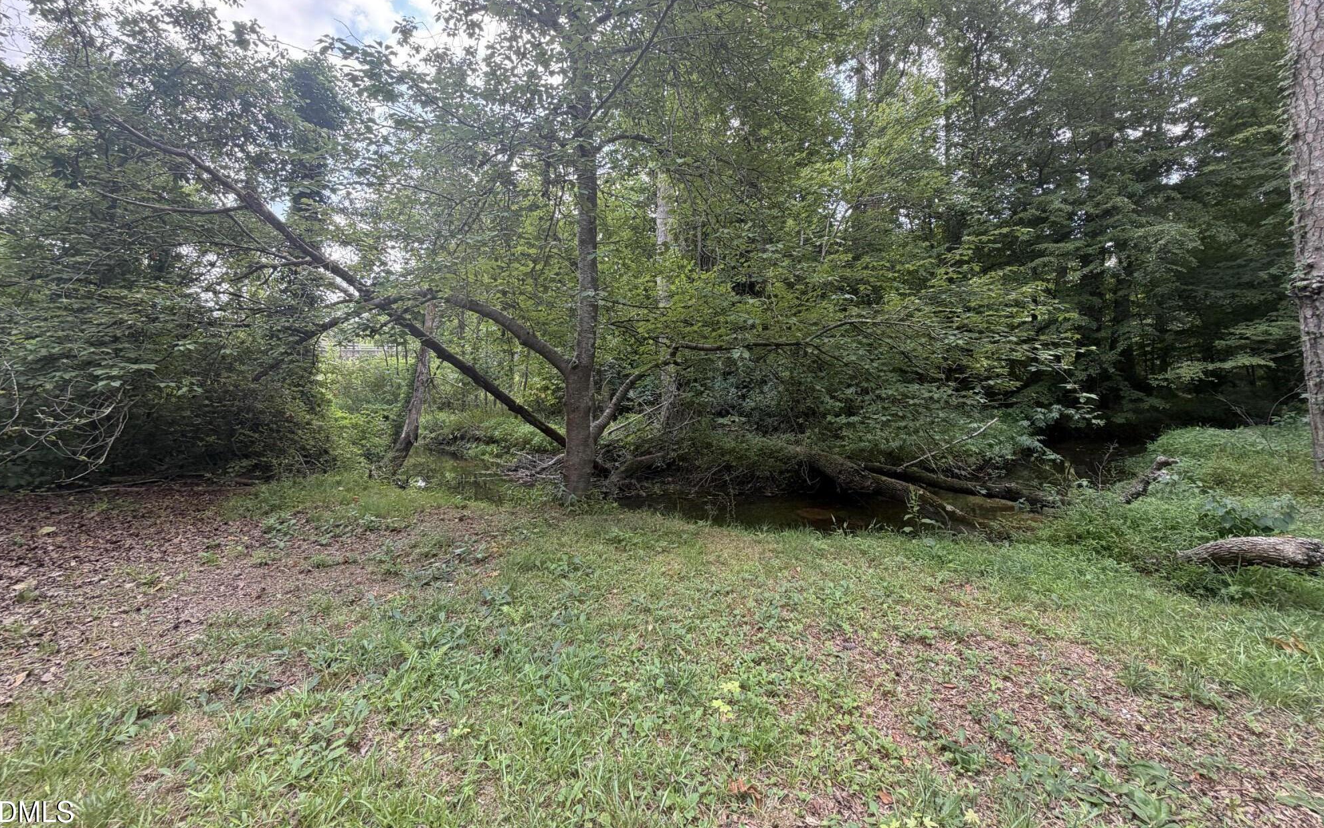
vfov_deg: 74.4
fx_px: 541
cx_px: 662
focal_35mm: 15
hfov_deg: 101.5
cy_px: 356
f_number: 2.2
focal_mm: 2.22
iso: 80
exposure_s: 1/121
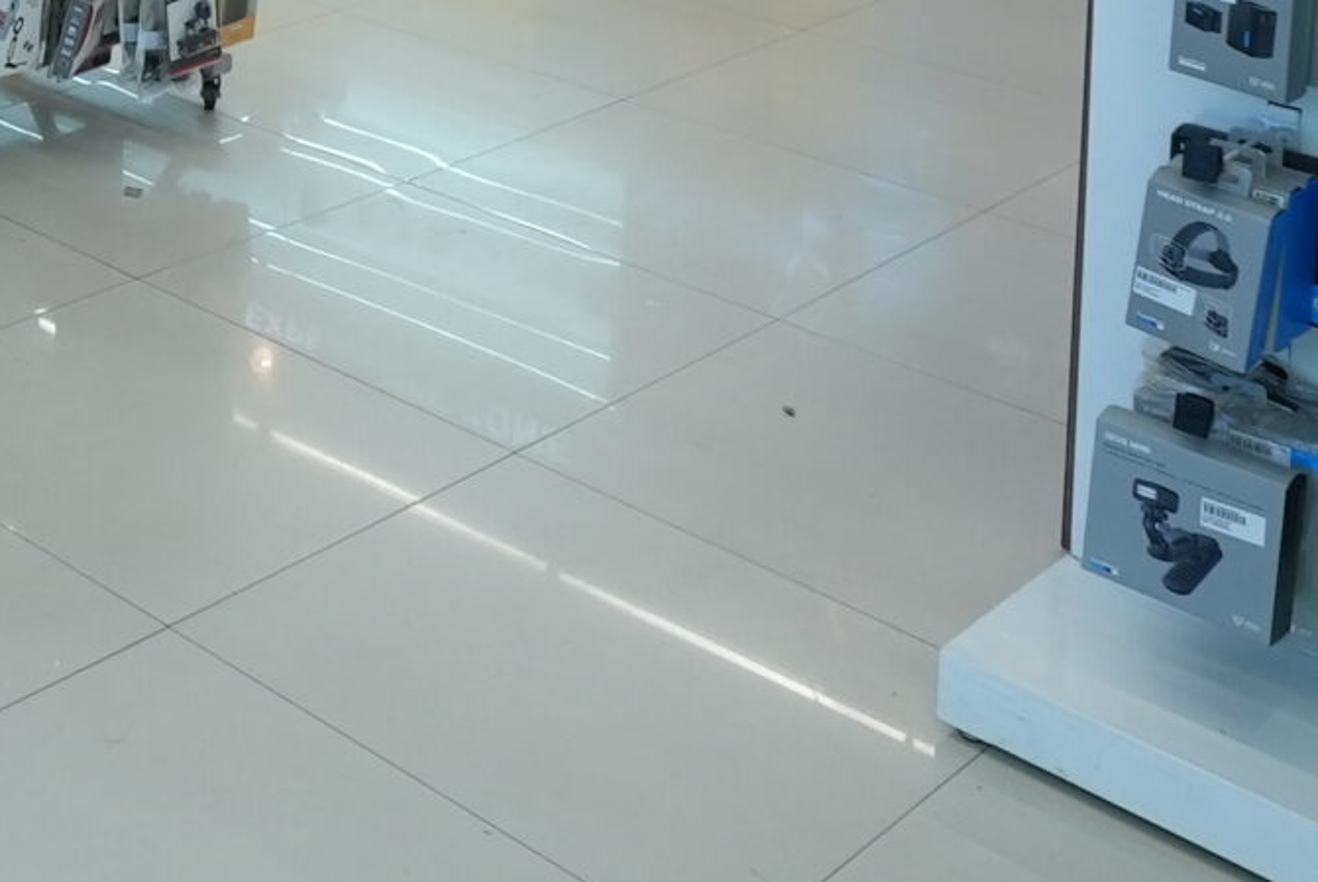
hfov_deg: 27.9
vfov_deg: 18.3
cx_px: -336
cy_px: -631
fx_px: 2236
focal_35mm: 61
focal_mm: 16
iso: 1250
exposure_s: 1/100
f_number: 5.6
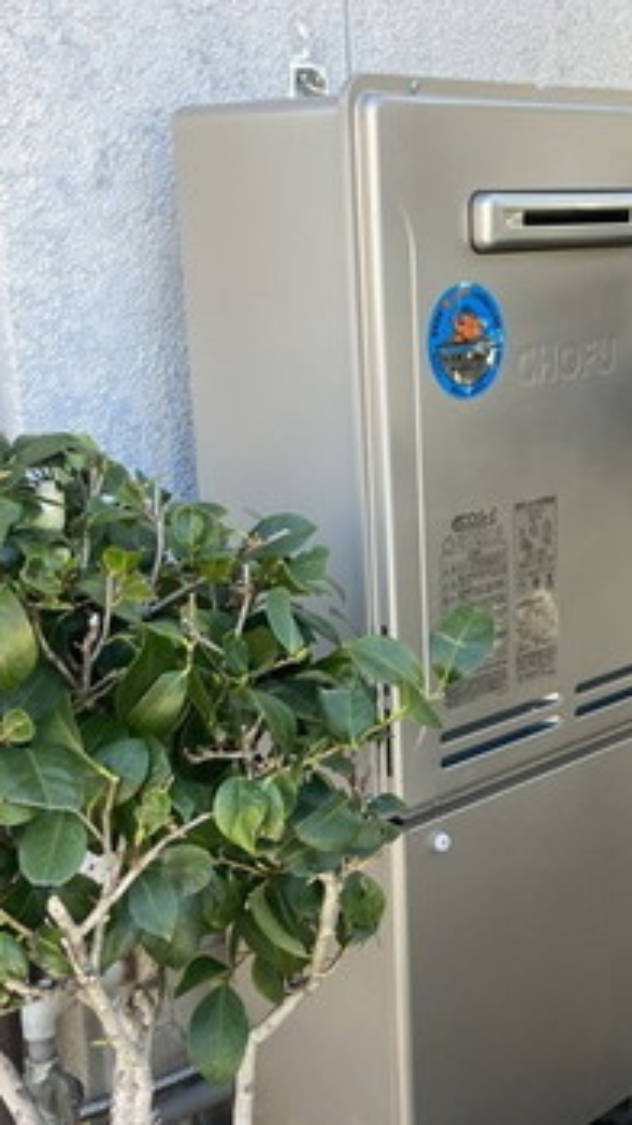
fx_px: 1670
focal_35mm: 56
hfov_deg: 21.2
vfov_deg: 37.1
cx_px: 506
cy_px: 674
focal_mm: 3.99
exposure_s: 1/122
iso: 25
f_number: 1.8
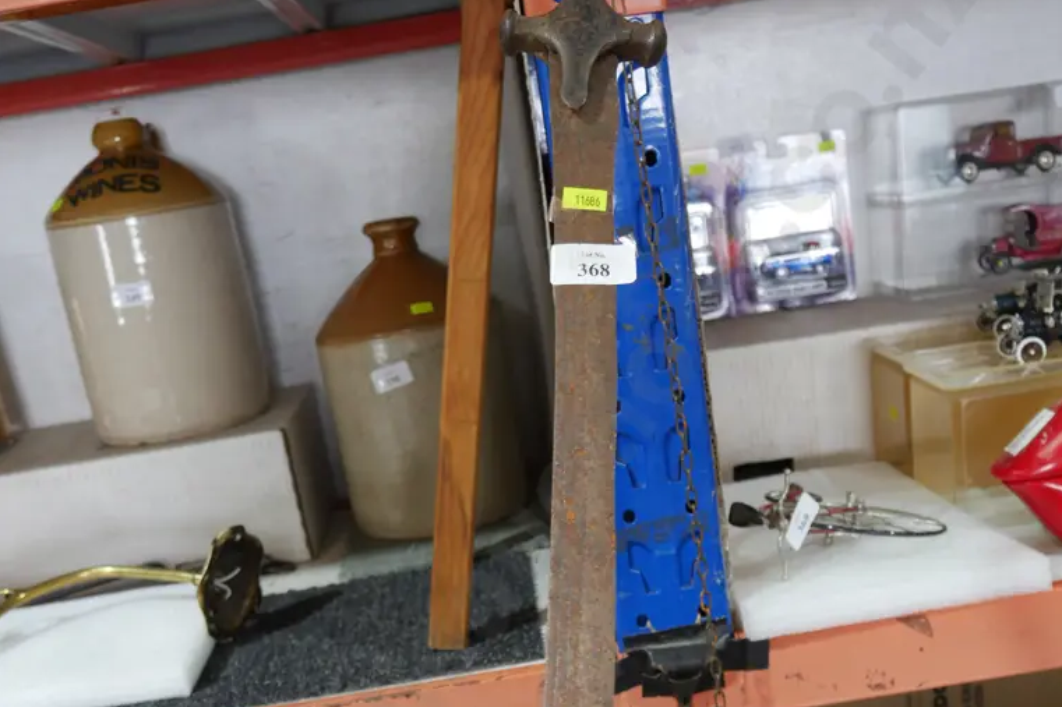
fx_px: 1239
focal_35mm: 42
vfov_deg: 31.3
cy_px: 535
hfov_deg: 46.4
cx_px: 534
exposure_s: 1/60
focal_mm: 15
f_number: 3.6
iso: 500
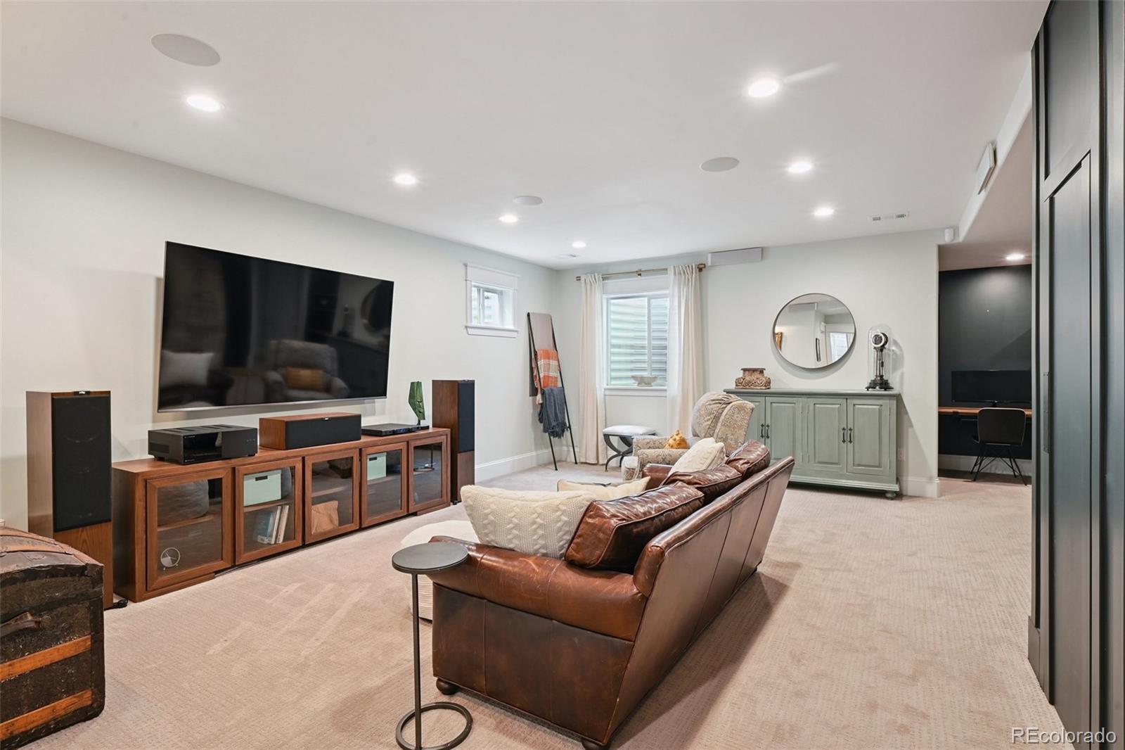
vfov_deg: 68.9
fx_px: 547
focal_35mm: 18
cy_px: 375
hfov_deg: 91.6
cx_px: 562
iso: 400
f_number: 10
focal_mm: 17.5
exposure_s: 1/3.33
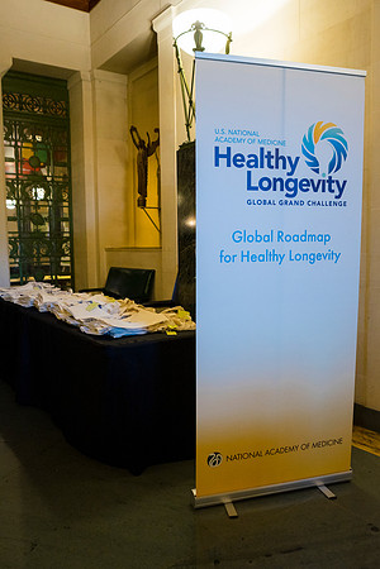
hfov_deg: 45.0
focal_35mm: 29
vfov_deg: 63.7
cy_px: 284
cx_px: 190
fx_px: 459
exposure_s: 1/80
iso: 1250
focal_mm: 29
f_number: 4
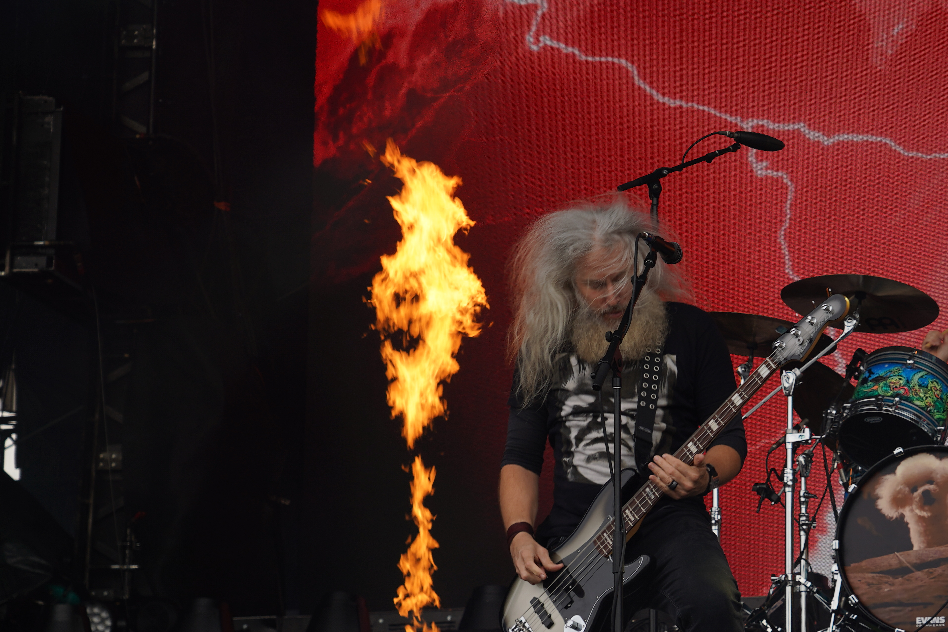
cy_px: 385
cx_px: 707
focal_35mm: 102
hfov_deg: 19.9
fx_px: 2686
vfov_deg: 13.4
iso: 100
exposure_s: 1/200
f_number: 6.3
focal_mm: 65
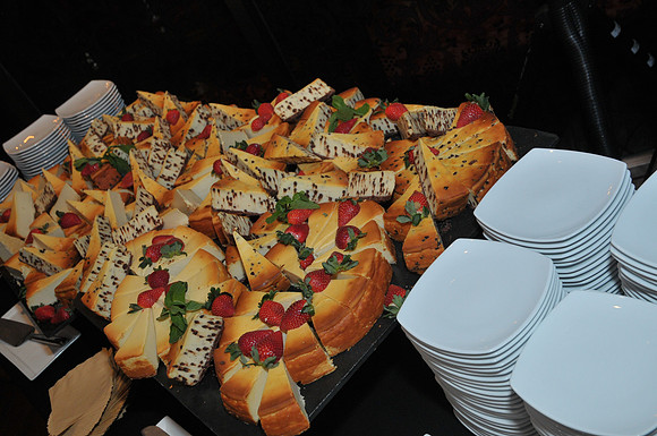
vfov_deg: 34.1
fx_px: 711
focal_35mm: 39
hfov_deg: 49.6
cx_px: 328
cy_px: 218
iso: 640
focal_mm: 26
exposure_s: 1/40
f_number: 5.6
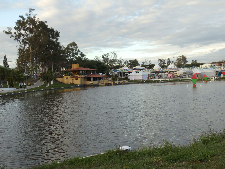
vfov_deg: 24.0
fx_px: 396
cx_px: 112
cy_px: 84
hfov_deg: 31.7
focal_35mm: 61
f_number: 4.1
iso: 100
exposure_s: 1/160
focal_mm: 8.3
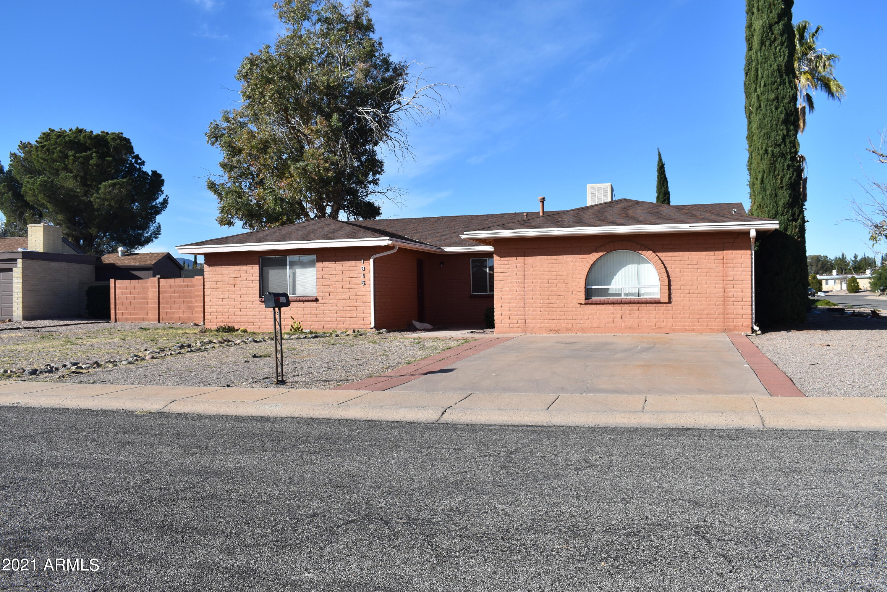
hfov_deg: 57.2
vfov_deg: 40.0
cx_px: 444
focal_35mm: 33
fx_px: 813
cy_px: 296
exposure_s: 1/250
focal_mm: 22
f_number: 8
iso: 100
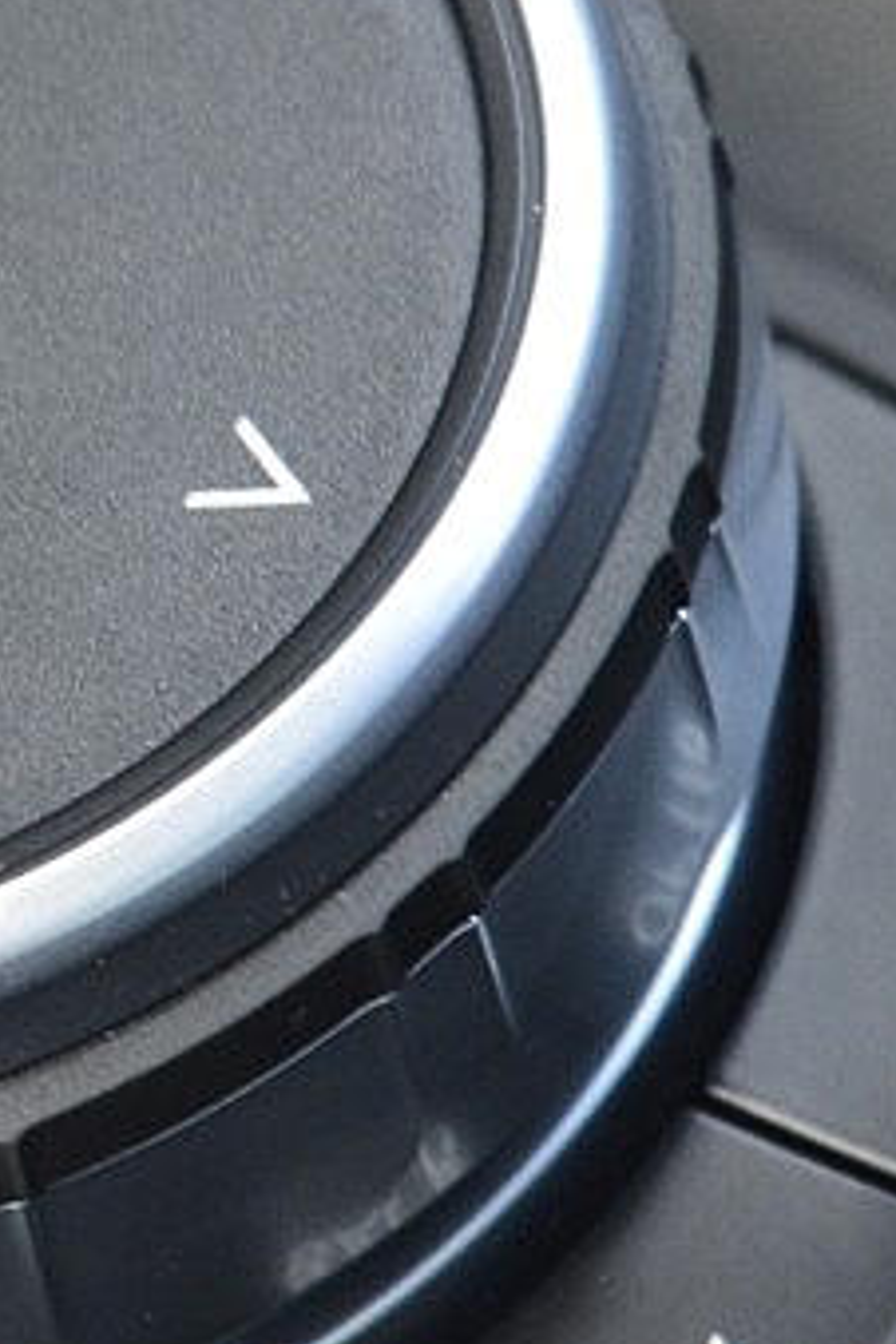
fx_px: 14723
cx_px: -848
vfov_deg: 5.2
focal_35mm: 394
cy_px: 500
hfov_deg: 3.5
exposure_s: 1/40
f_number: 5.6
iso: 800
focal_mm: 55
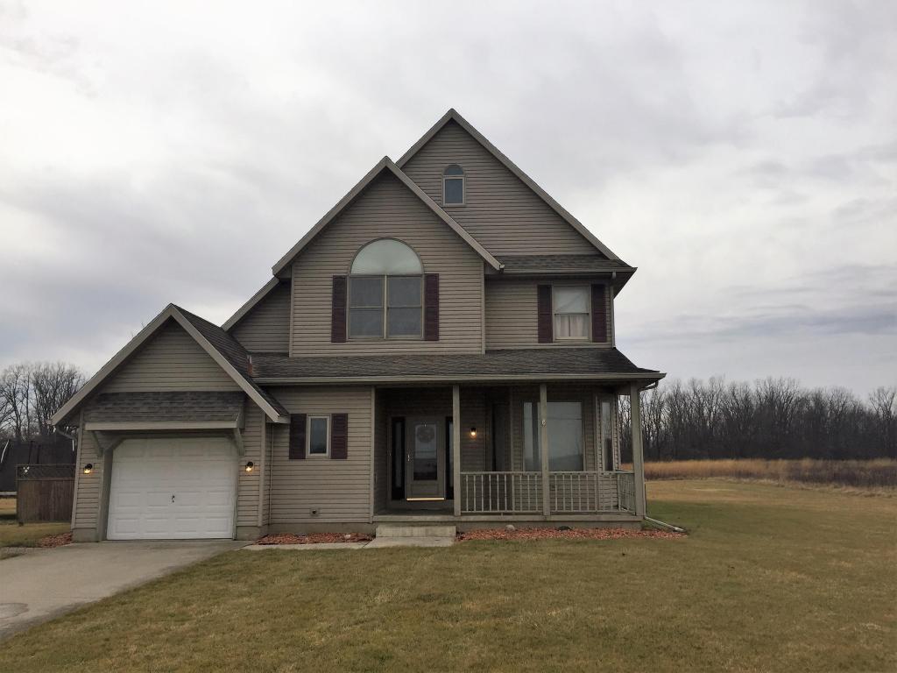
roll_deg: +0.1
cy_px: 336
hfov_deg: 61.7
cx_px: 448
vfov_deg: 48.2
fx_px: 751
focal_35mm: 29
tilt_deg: +10.7
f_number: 2.2
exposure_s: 1/1130
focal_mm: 4.15
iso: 32
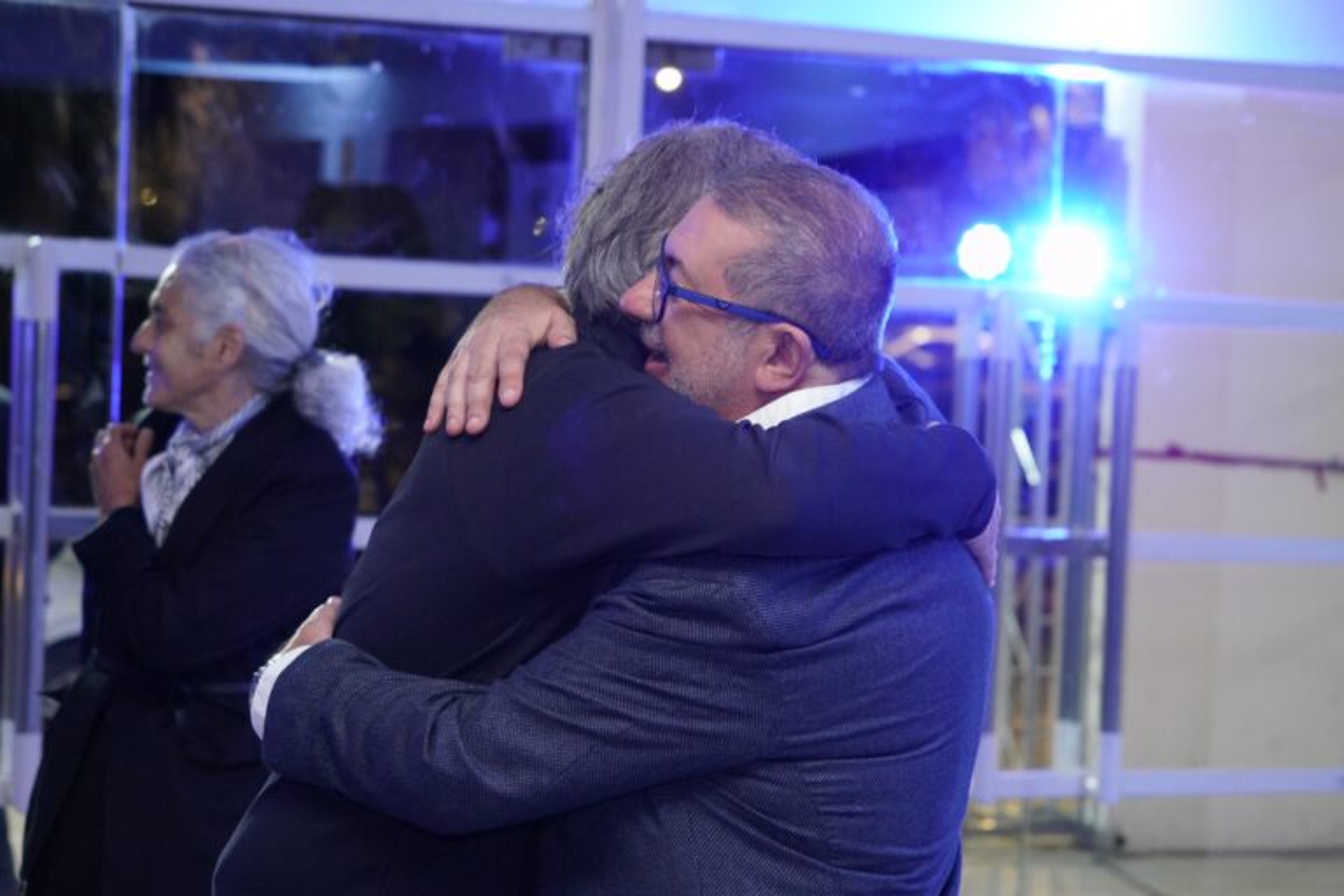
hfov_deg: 25.4
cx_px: 672
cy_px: 448
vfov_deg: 17.1
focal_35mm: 80
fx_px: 2986
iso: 6400
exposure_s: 1/100
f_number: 5.6
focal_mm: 80
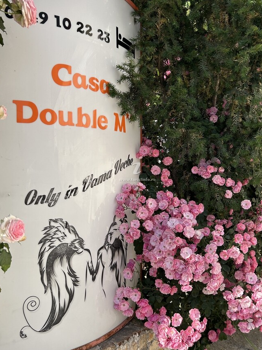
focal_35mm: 31
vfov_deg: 58.4
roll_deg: +0.2
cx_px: 145
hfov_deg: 45.4
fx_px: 313
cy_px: 176
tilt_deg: -3.2
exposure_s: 1/1724
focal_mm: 5.7
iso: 50
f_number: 1.5
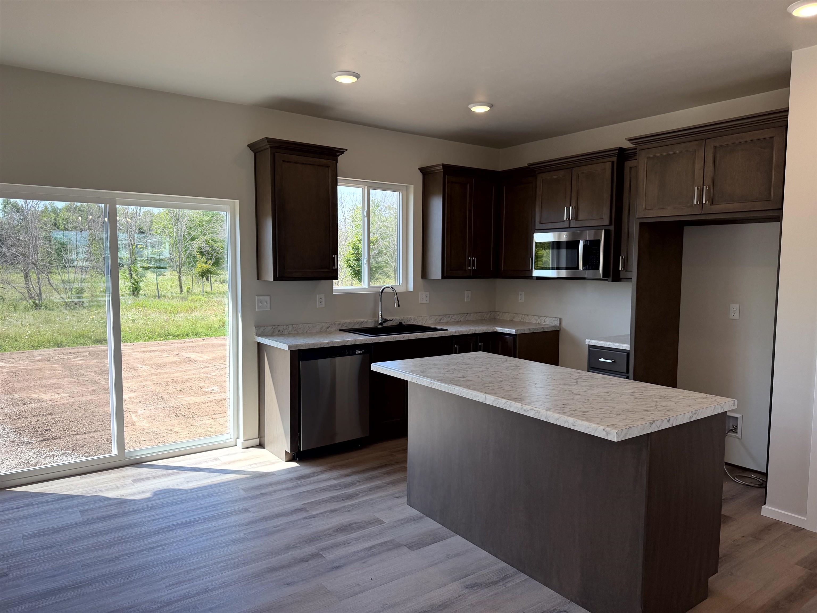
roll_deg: -0.8
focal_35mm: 24
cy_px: 306
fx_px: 567
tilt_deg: -4.4
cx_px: 408
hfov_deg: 71.6
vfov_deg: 56.8
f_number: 1.78
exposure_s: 1/584
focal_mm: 6.76
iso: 100
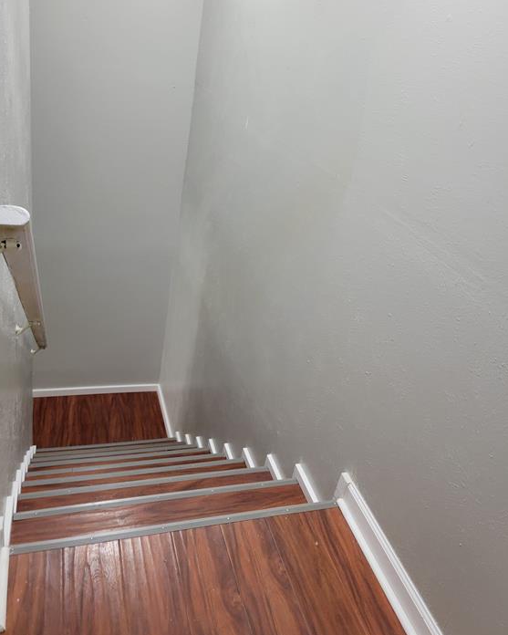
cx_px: 255
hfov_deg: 51.5
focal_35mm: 28
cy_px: 291
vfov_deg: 62.1
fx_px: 526
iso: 200
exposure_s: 1/40
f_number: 1.8
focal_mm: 5.4
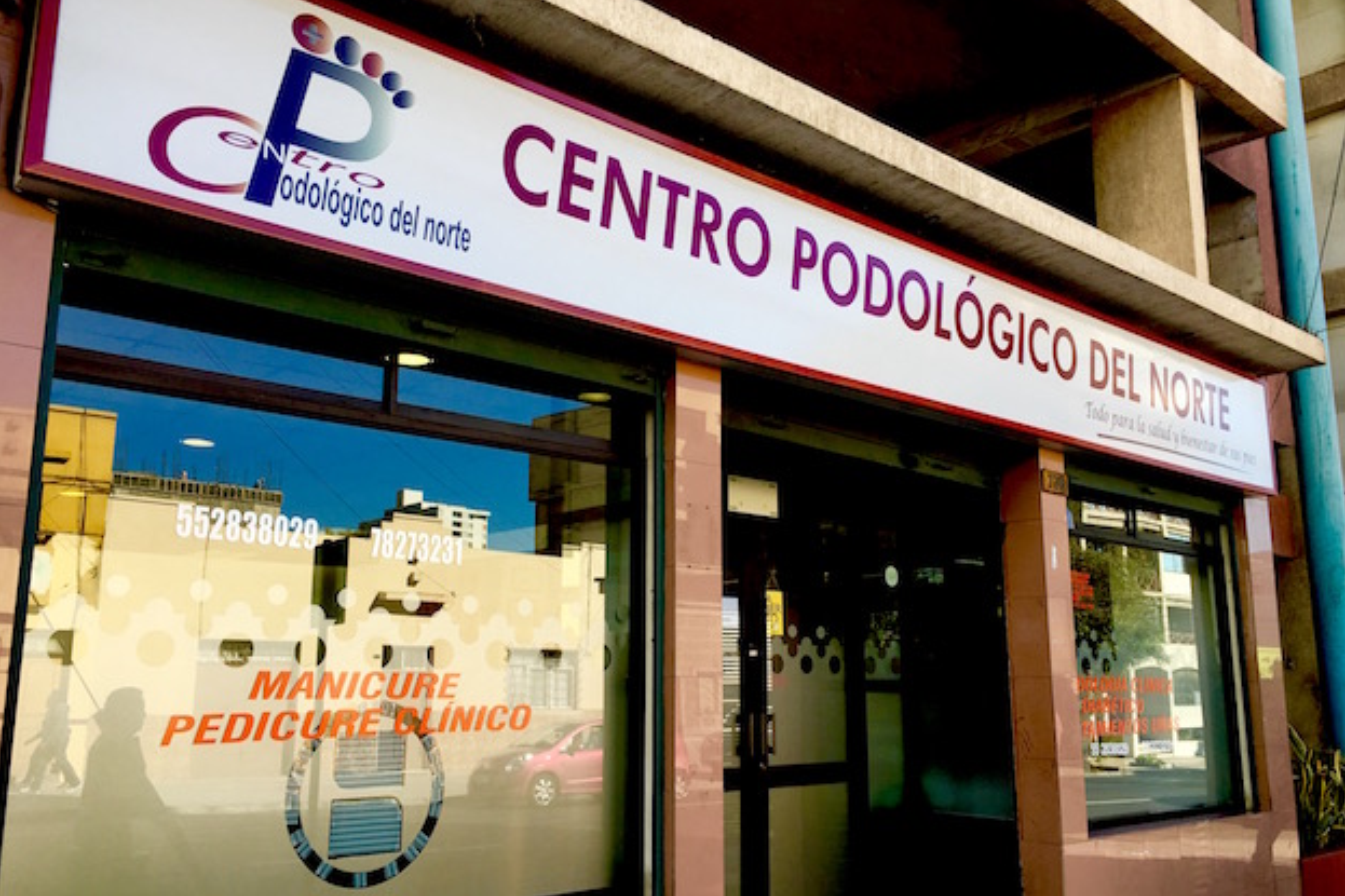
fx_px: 1158
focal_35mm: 31
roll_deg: -0.1
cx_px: 689
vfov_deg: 42.3
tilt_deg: +10.4
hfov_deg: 60.3
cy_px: 484
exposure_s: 1/323
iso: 25
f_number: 2.2
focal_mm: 4.15
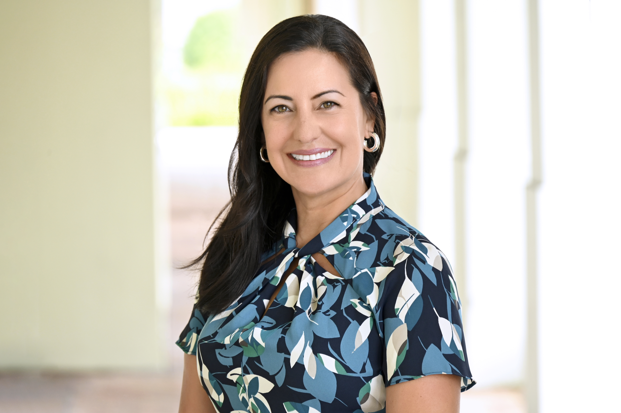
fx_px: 3448
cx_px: 310
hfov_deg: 10.3
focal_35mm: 200
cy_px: 206
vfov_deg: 6.9
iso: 1000
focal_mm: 200
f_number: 6.3
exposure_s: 1/100
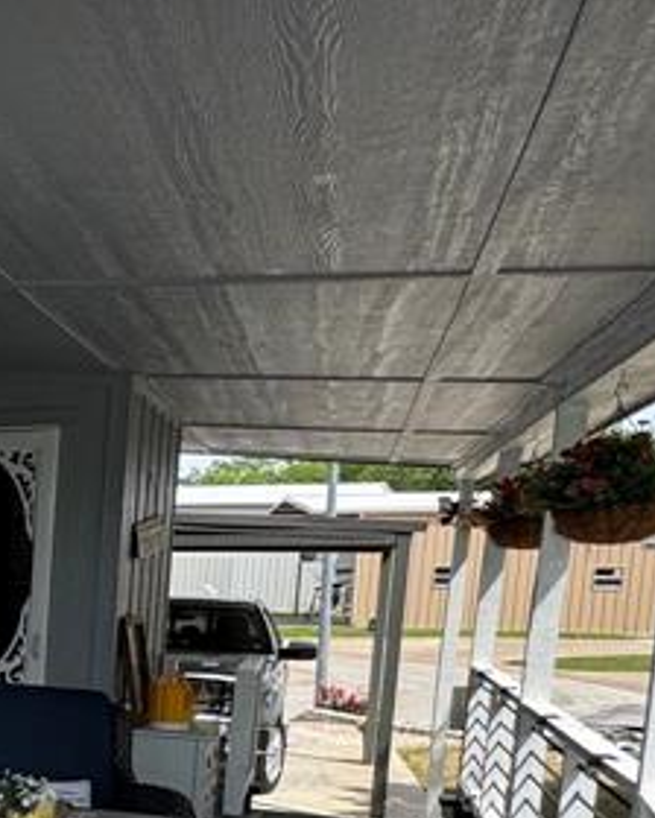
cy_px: 698
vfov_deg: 35.6
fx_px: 1212
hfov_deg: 20.0
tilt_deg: -7.1
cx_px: -576
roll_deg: -0.2
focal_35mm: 50
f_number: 2.2
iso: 50
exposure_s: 1/713
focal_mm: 2.22
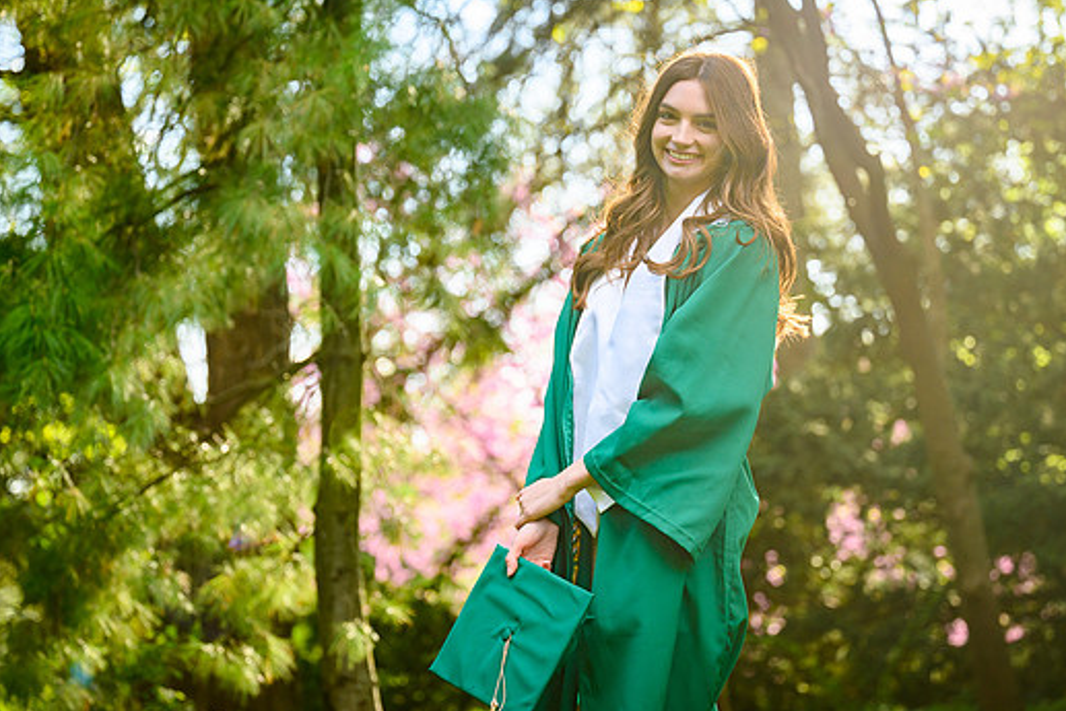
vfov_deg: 15.0
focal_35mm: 91
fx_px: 2695
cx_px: 546
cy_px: 294
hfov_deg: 22.4
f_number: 2.8
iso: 100
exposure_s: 1/400
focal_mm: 70
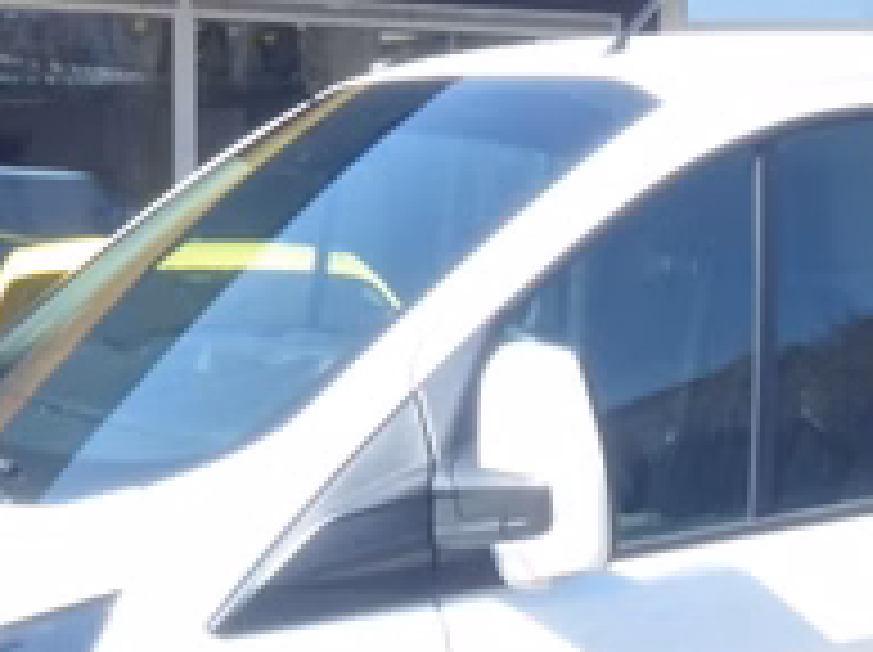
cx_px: 716
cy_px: 486
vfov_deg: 14.8
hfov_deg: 19.6
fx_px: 2494
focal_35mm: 99
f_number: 8
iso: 80
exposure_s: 1/40
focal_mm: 4.3
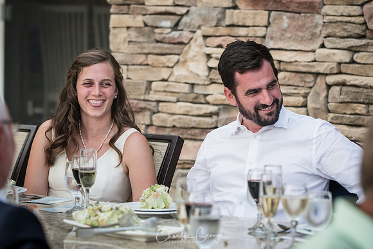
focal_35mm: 183
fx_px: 1896
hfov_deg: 11.2
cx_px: 186
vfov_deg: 7.5
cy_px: 124
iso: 400
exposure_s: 1/250
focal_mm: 122
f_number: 3.2
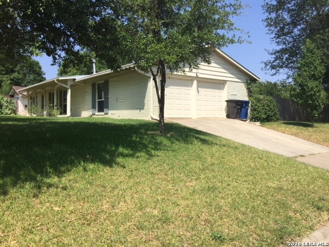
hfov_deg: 61.7
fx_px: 276
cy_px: 124
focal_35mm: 29
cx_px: 164
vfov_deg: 48.2
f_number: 2.2
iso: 32
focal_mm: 4.15
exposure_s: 1/1980
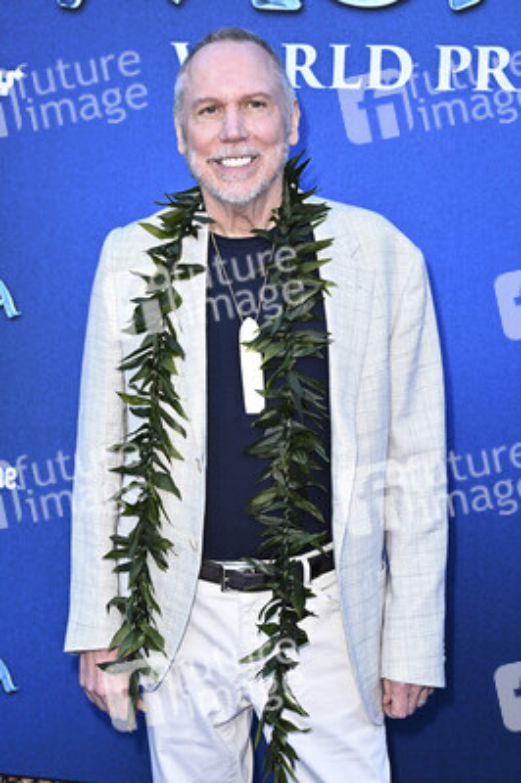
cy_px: 392
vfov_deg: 31.0
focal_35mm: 65
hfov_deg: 20.9
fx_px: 1413
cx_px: 260
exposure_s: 1/250
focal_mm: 65
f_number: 6.3
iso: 800
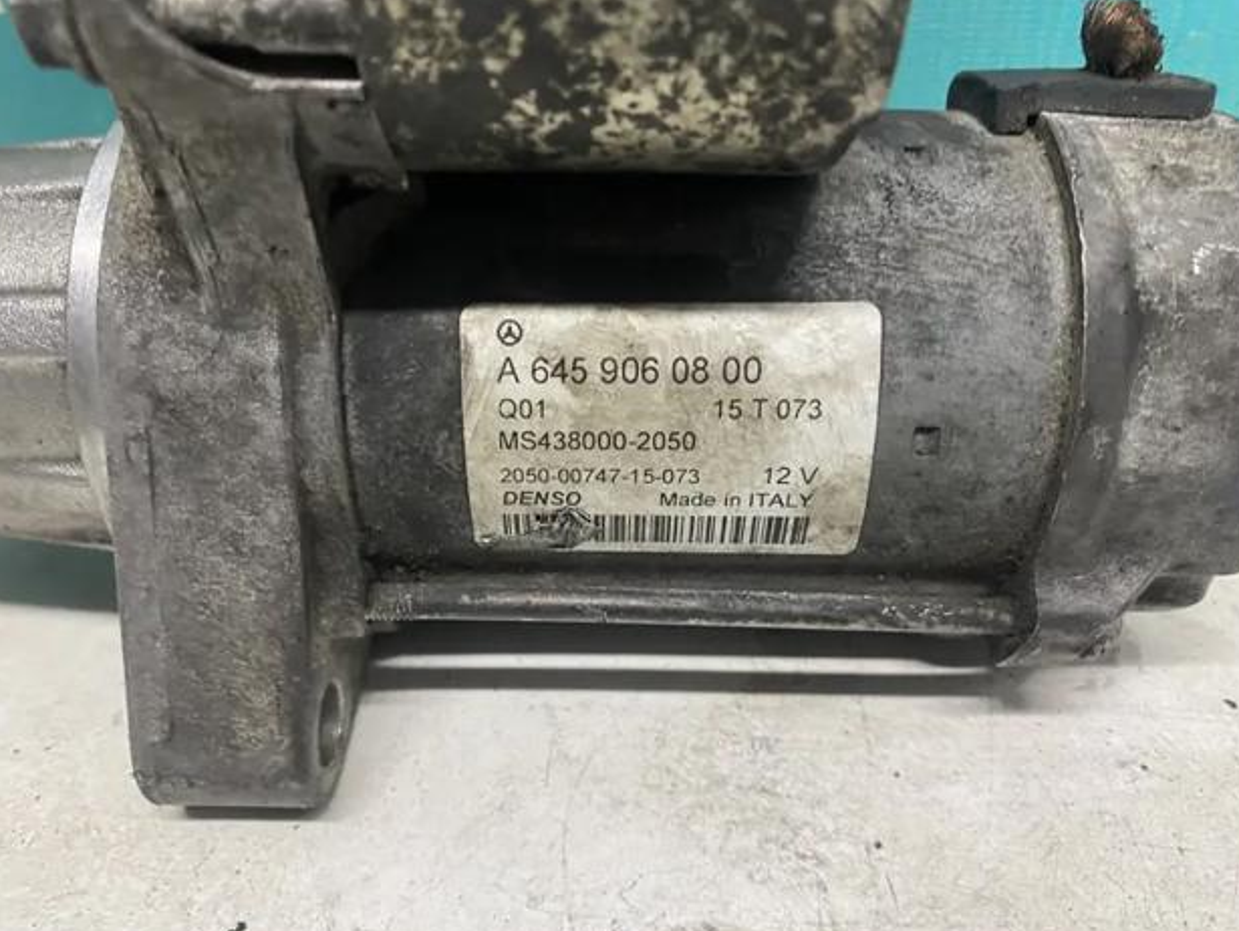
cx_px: 623
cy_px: 476
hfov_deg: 67.3
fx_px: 931
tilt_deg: -39.0
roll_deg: +3.4
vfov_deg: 53.1
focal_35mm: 26
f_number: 1.8
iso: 160
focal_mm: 4.25
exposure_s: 1/50
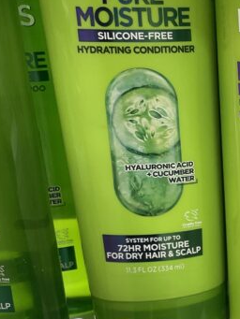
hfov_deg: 17.2
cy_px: 251
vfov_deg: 24.6
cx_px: 353
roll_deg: +0.1
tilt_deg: -21.5
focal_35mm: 78
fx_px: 721
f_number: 1.6
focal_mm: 4.2
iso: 100
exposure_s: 1/120
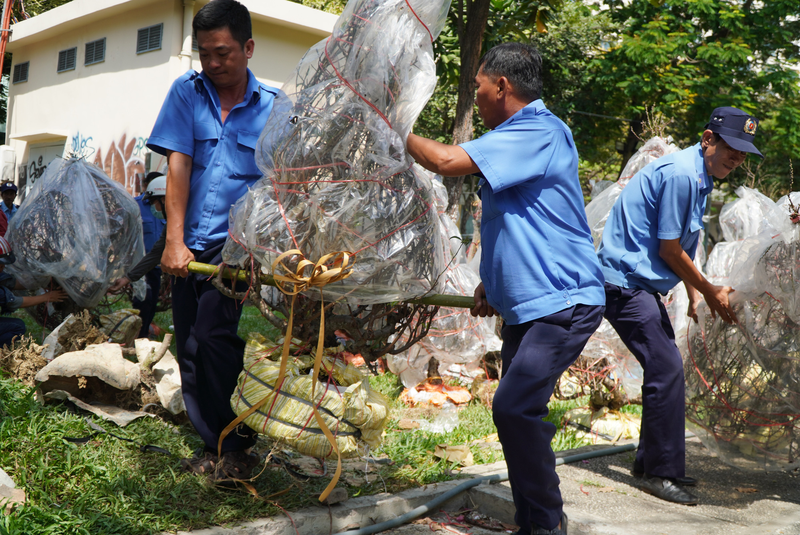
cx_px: 400
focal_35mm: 36
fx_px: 800
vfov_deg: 36.9
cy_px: 268
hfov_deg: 53.1
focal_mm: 24
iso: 100
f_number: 4
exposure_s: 1/500
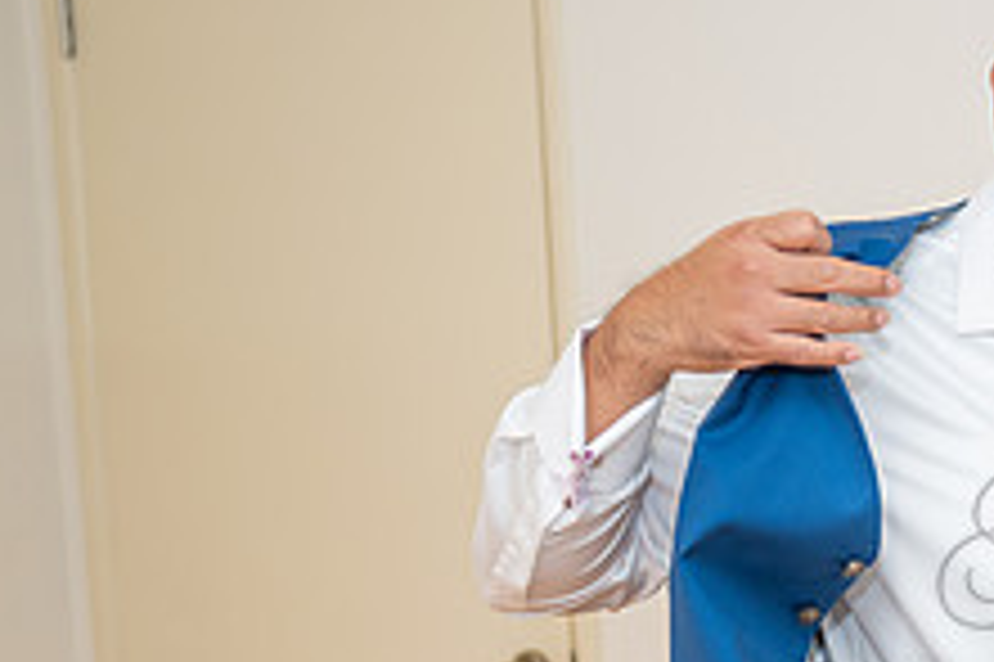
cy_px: 547
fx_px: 2428
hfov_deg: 21.0
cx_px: 1291
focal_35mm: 88
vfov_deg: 15.4
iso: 400
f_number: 2.8
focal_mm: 33.5
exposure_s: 1/160
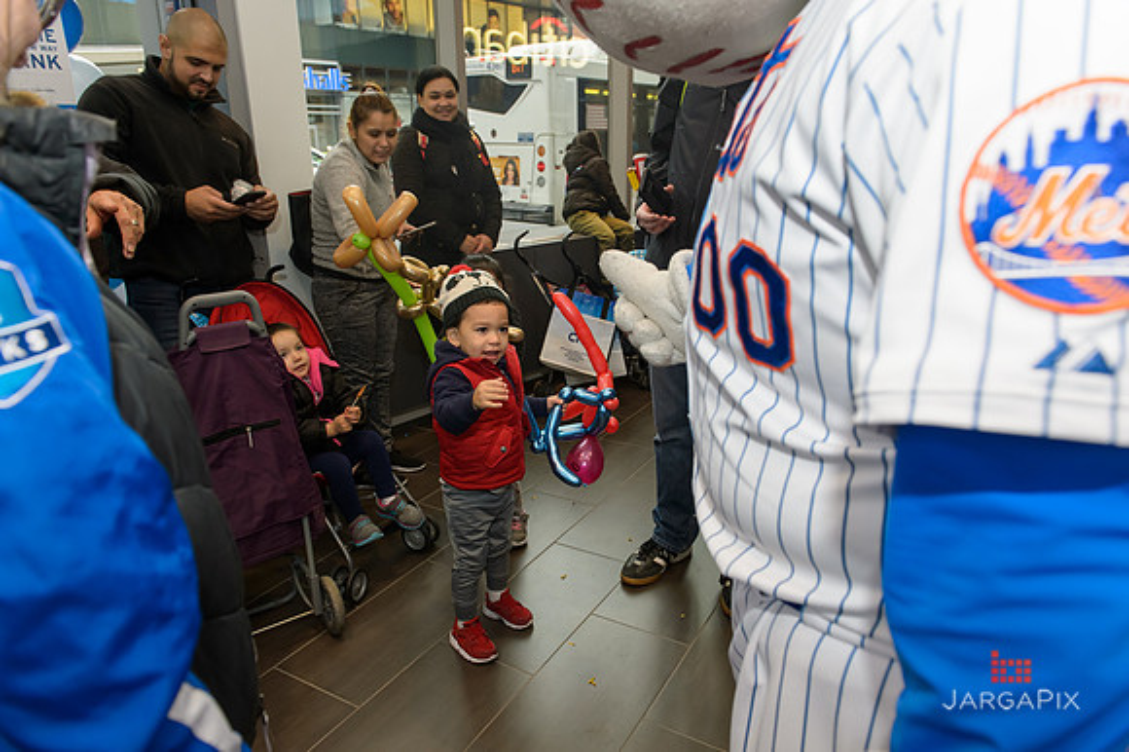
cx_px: 564
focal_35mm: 24
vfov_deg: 53.1
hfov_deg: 73.8
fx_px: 752
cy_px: 376
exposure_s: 1/125
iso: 800
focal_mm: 24
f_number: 4.5
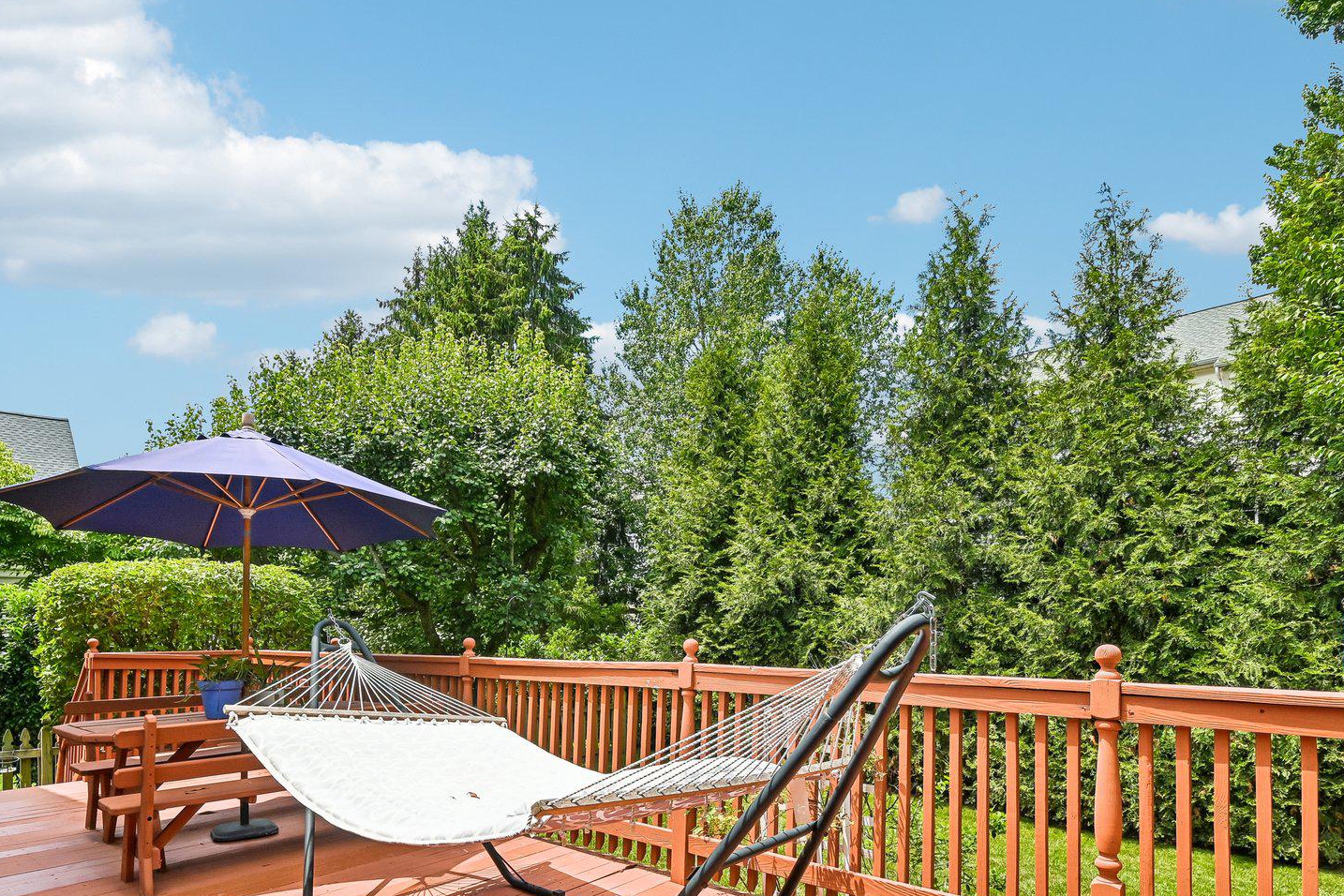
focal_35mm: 20
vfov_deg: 60.2
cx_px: 641
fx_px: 747
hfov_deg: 83.9
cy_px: 612
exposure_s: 1/250
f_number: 8
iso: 100
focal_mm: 14
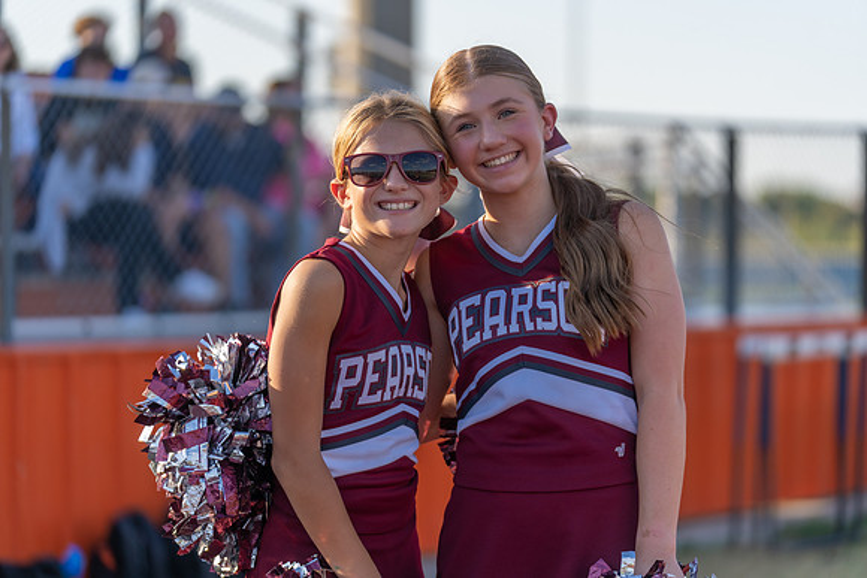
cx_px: 434
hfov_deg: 15.9
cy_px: 289
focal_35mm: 129
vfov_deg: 10.6
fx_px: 3107
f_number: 2.8
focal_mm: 129
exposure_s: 1/1000
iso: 100
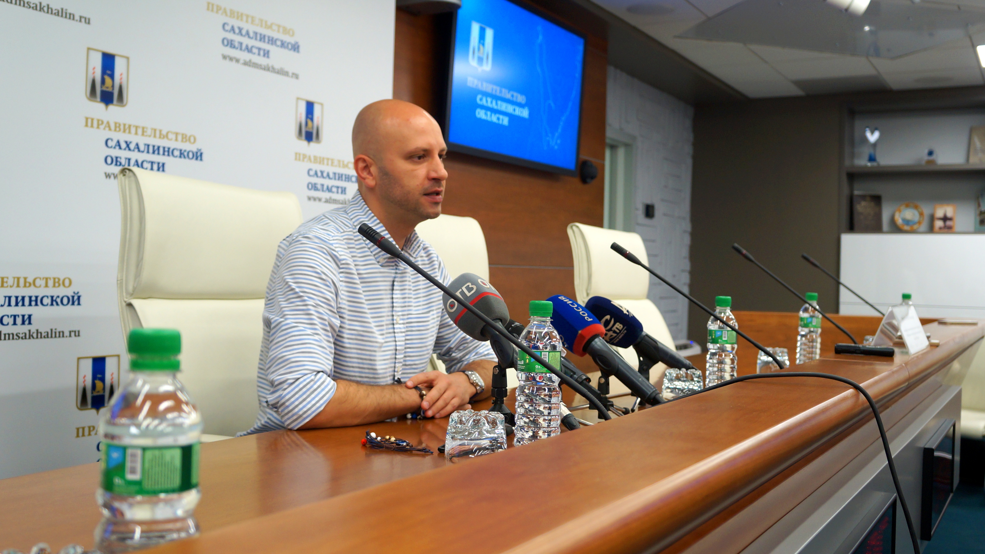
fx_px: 876
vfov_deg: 35.1
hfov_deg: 58.7
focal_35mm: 34
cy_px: 259
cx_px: 487
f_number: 4
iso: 400
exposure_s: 1/60
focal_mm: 21
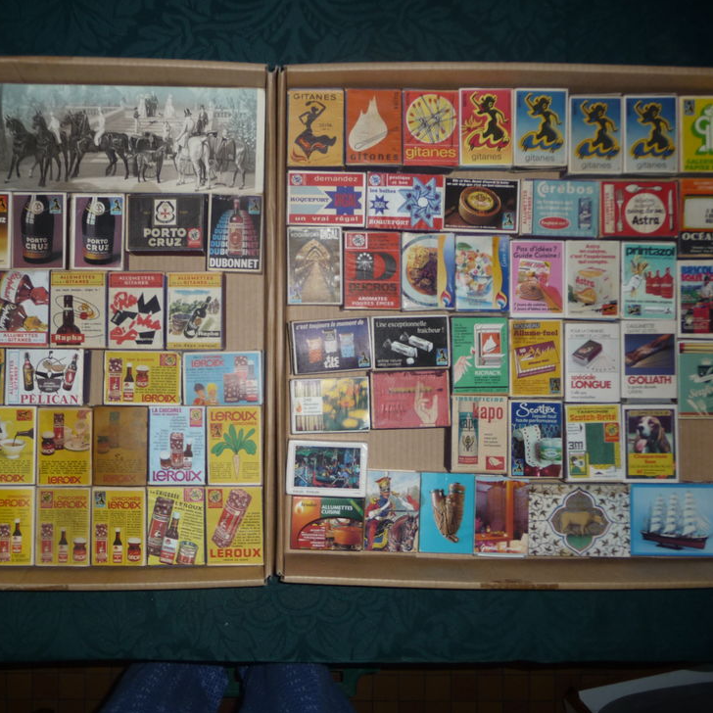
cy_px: 349
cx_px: 274
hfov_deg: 48.1
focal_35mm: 34
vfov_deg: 48.4
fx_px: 792
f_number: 3.3
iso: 100
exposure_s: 1/30
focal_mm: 4.7
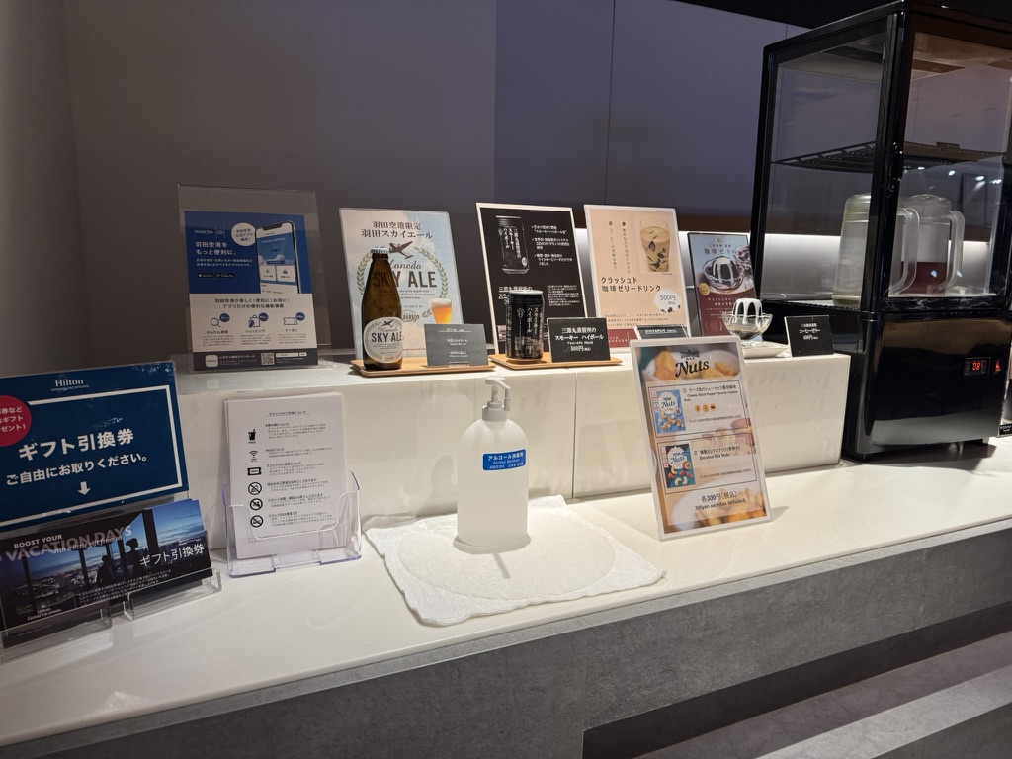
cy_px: 380
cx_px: 506
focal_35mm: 24
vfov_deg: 56.8
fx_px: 702
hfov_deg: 71.6
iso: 160
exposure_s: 1/100
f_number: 1.78
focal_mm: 6.76
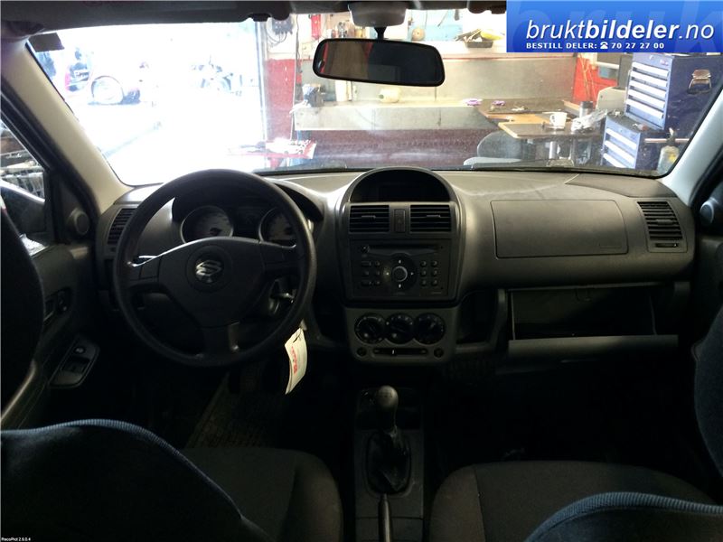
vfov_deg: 48.2
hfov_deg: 61.7
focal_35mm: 29
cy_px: 271
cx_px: 362
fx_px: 606
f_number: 2.2
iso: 160
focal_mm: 4.15
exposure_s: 1/33
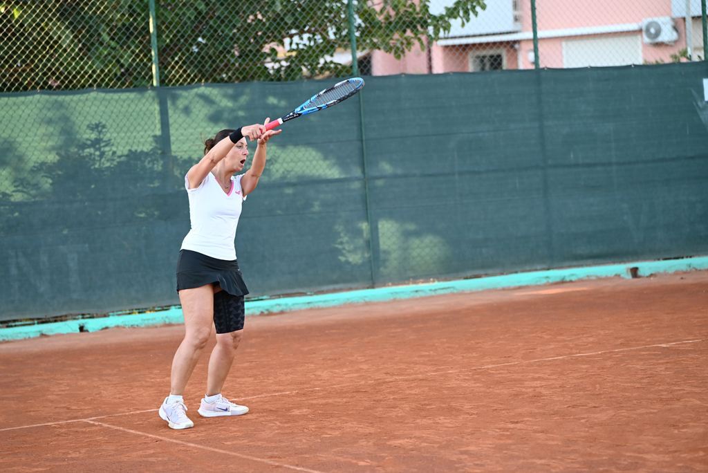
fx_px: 2164
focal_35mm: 110
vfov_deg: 12.5
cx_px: 354
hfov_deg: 18.6
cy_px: 236
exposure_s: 1/1000
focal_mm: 110
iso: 1250
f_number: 2.8
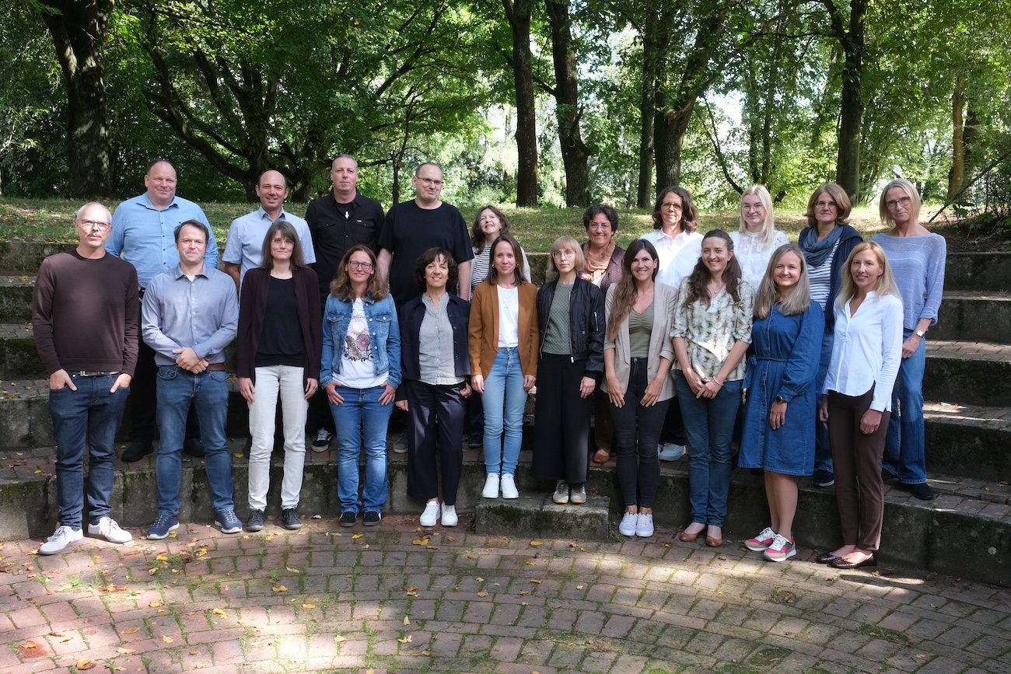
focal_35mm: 31
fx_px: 871
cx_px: 506
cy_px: 337
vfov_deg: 42.3
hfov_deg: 60.3
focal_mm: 20.6
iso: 800
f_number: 5.6
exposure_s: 1/210
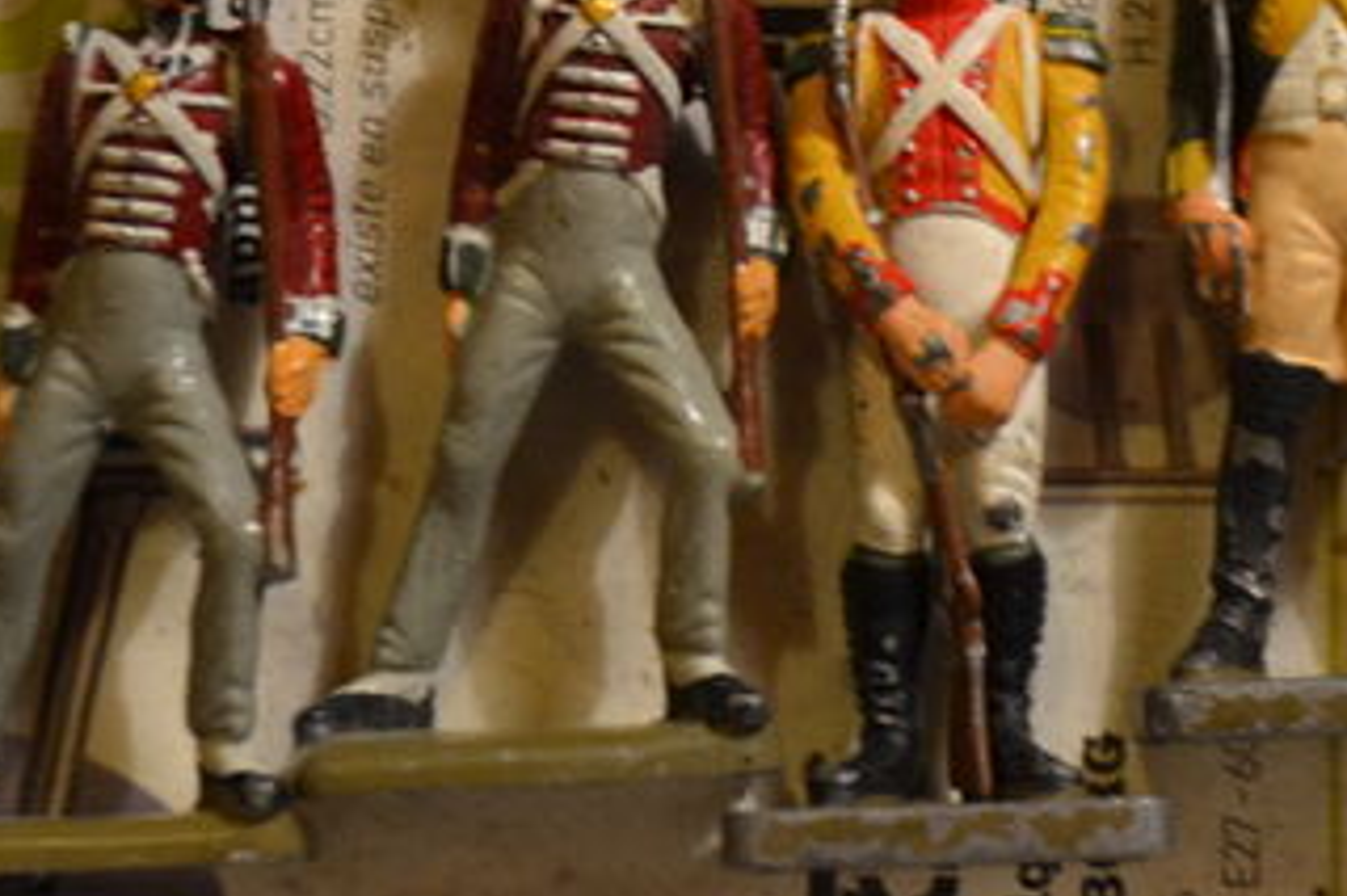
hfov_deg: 16.7
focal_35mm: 122
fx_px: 4562
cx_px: 1065
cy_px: -427
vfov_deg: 10.8
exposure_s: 1/20
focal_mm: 26
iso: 400
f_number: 4.2
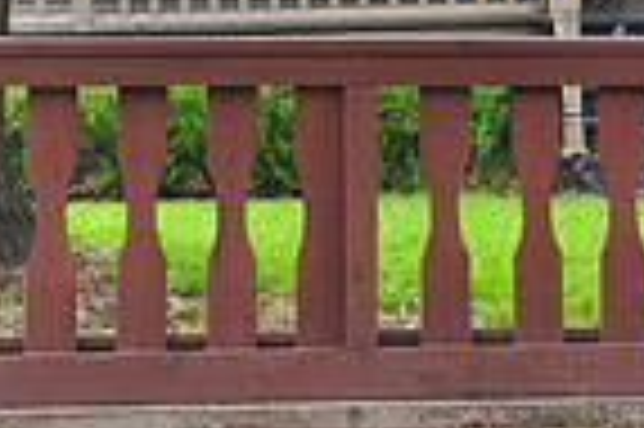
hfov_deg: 11.1
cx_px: 752
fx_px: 3270
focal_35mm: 183
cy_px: -282
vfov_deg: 7.3
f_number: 6.3
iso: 800
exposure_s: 1/125
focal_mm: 30
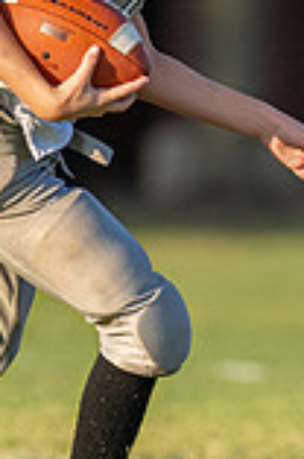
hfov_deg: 1.1
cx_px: -25
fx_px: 16551
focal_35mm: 1301
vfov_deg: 1.6
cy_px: 30
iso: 320
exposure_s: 1/3200
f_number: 2.8
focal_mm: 200
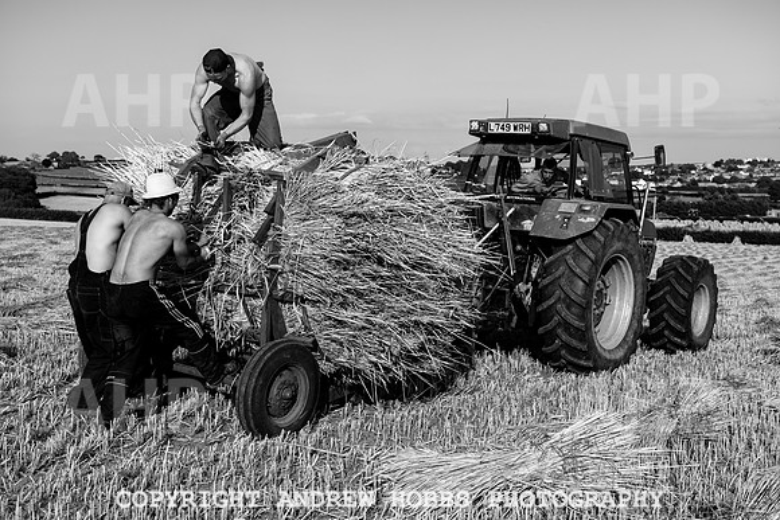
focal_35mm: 45
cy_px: 260
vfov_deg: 29.9
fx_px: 975
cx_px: 390
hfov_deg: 43.6
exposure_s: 1/1000
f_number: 5.6
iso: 64
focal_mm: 45
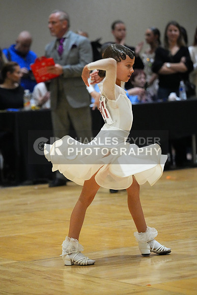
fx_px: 1173
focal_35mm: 143
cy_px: 148
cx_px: 98
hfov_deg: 9.6
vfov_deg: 14.3
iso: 16000
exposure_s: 1/250
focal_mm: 143
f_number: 4
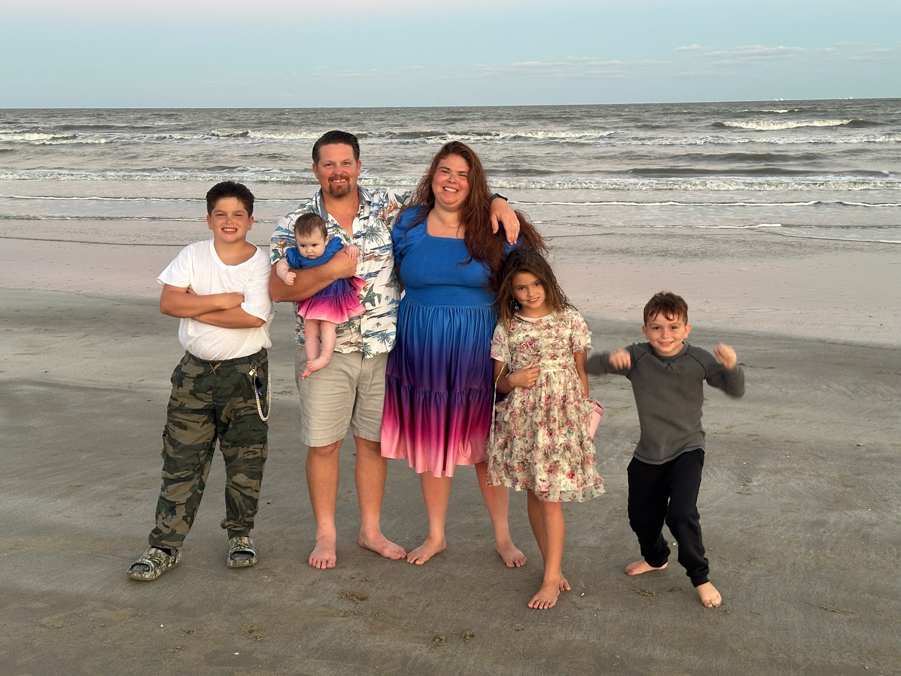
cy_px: 338
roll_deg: +1.4
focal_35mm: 48
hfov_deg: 39.7
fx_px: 1249
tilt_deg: -9.5
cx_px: 450
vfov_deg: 30.3
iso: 125
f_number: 1.78
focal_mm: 6.86
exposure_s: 1/60
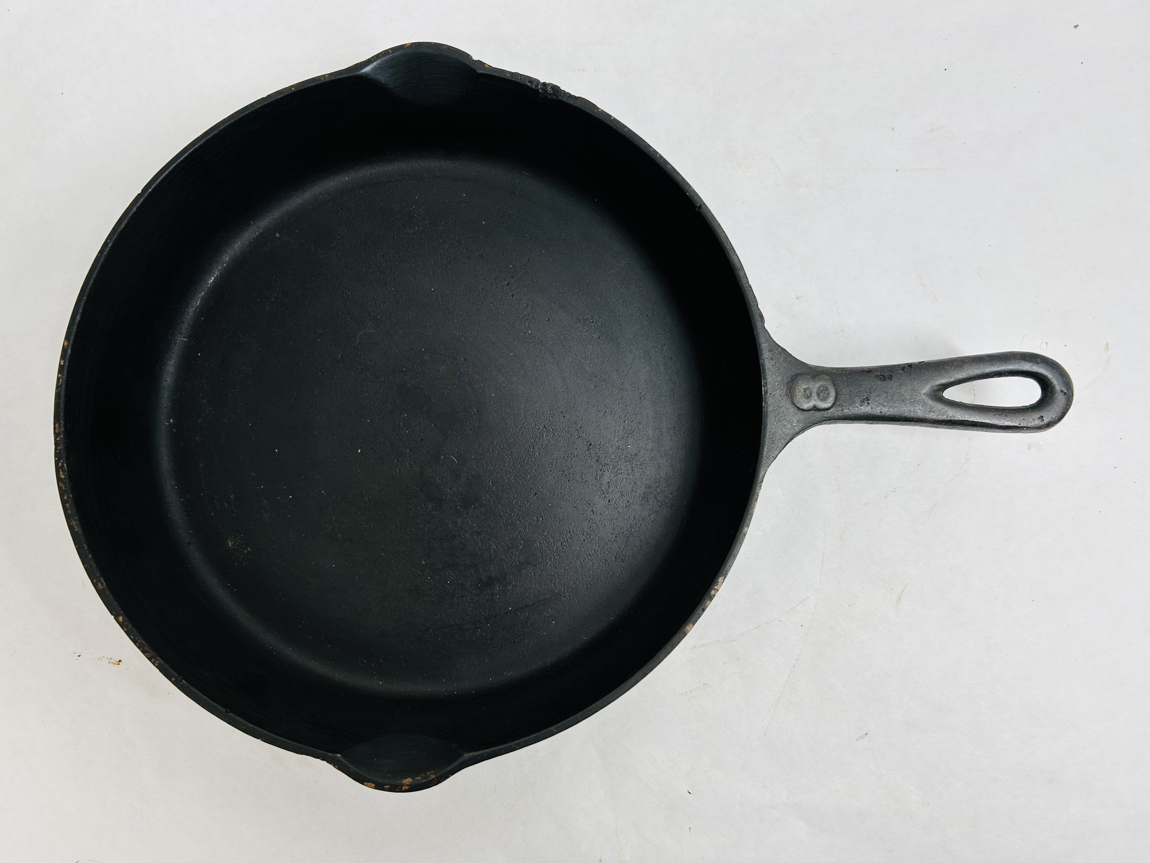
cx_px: 575
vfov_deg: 53.1
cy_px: 432
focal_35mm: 26
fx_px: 864
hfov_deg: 67.3
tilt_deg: -83.1
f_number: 1.5
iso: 40
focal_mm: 5.7
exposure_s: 1/211
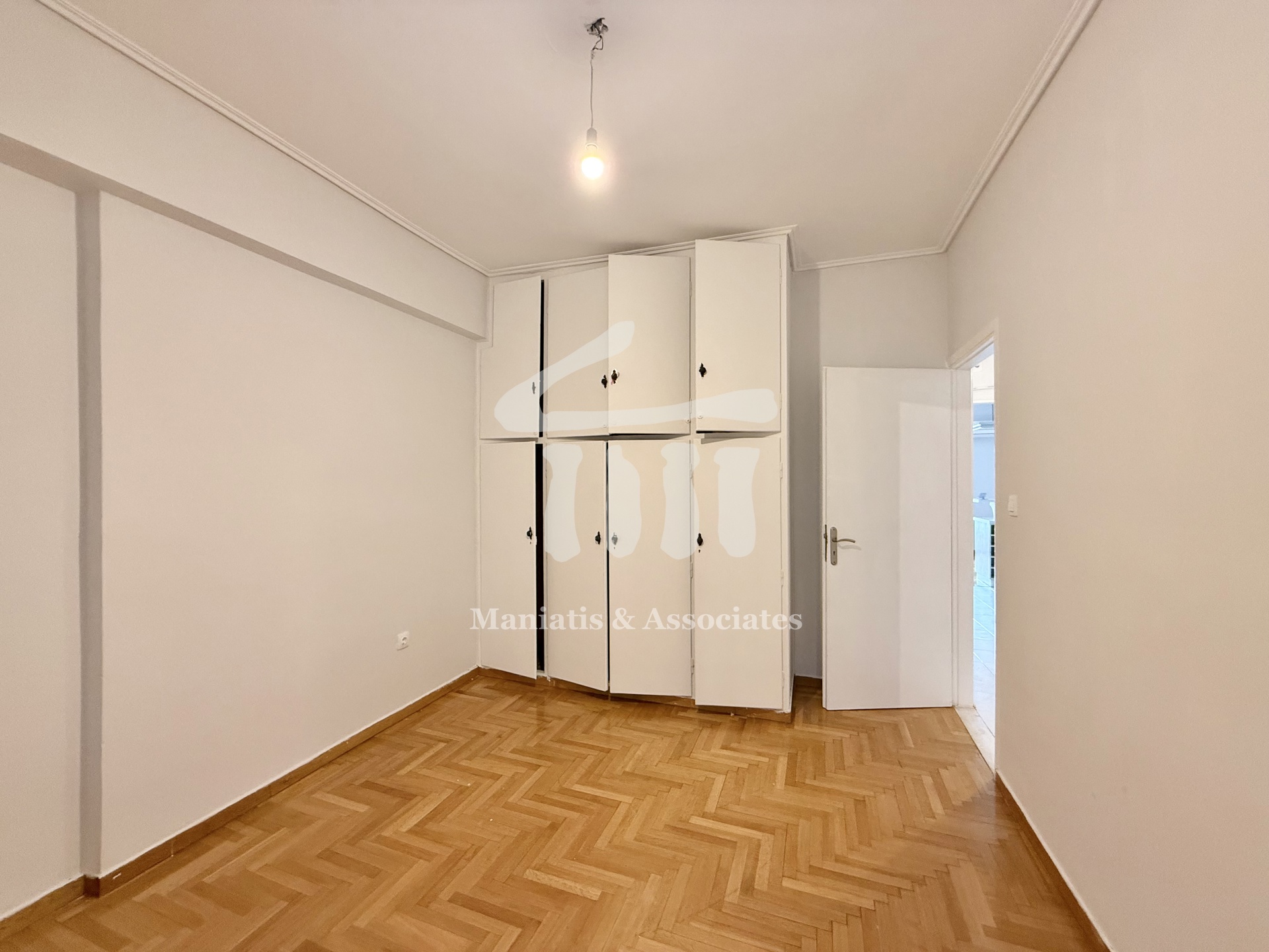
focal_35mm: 14
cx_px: 634
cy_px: 476
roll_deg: -0.3
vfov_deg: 85.7
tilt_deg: -0.4
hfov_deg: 102.1
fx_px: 513
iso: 320
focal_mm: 2.22
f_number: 2.2
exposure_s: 1/99
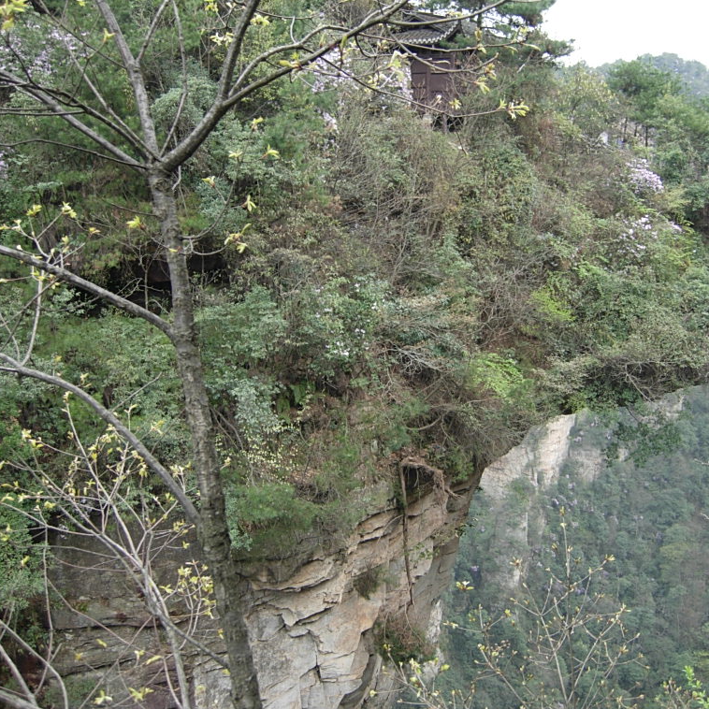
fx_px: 996
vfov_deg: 39.2
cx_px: 440
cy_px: 351
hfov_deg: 38.9
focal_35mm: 43
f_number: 2.7
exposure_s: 1/71.8
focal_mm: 7.5
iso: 50
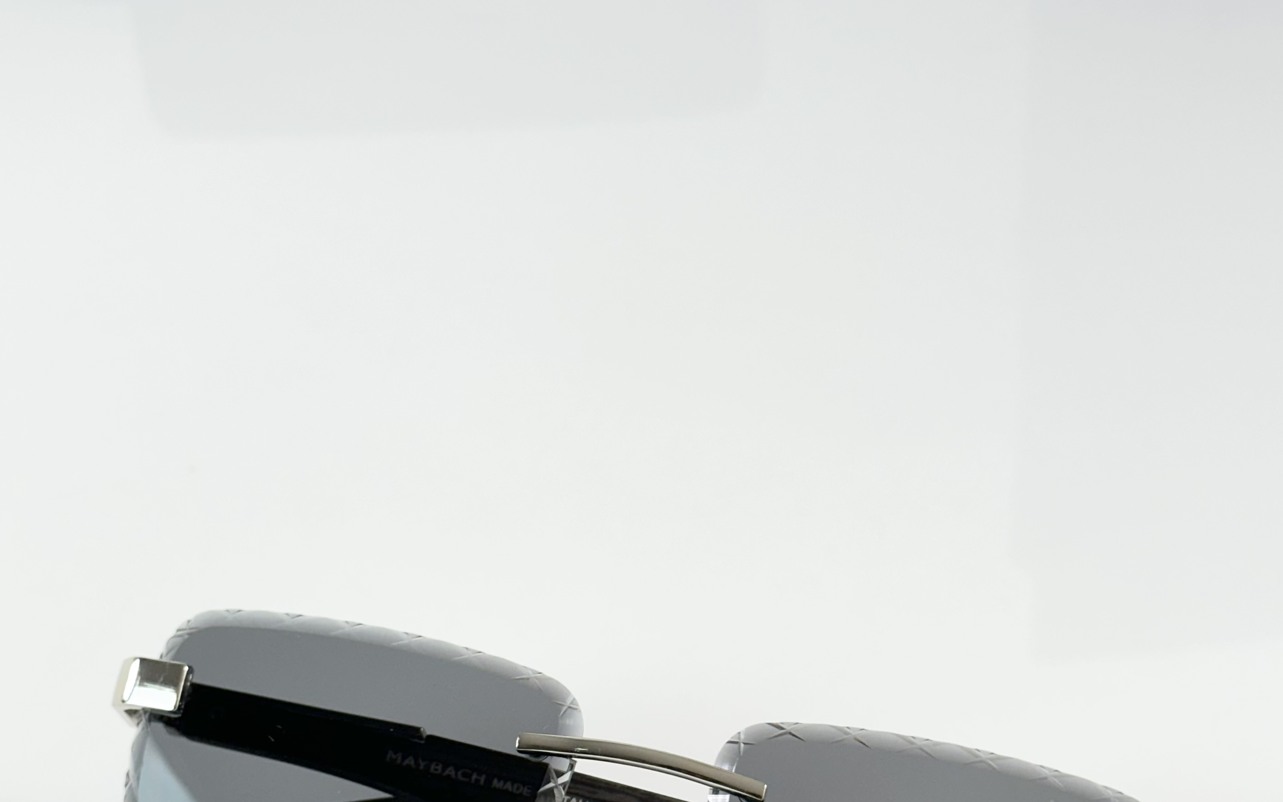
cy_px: 833
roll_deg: +3.8
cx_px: 652
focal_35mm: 73
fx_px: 2552
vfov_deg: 17.4
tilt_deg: -42.6
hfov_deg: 28.2
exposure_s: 1/100
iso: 64
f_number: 1.78
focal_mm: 6.86
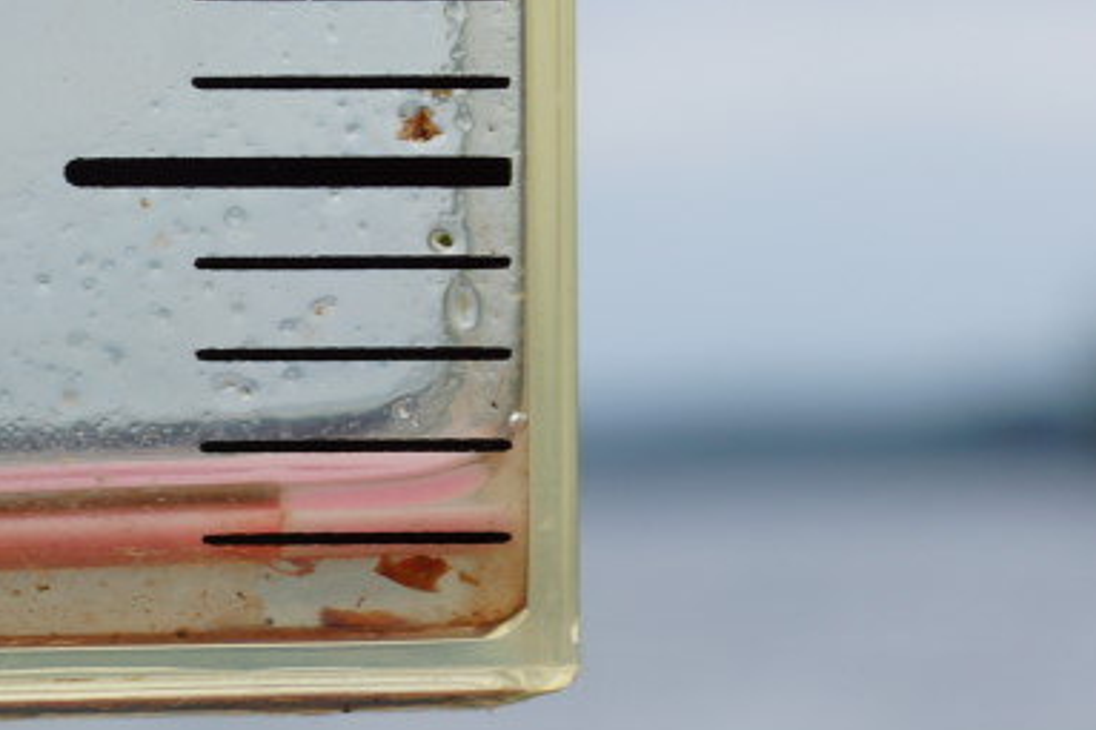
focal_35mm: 307
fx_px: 9342
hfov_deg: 6.7
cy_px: 490
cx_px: 40
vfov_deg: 4.5
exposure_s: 1/200
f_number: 11
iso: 100
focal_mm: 70
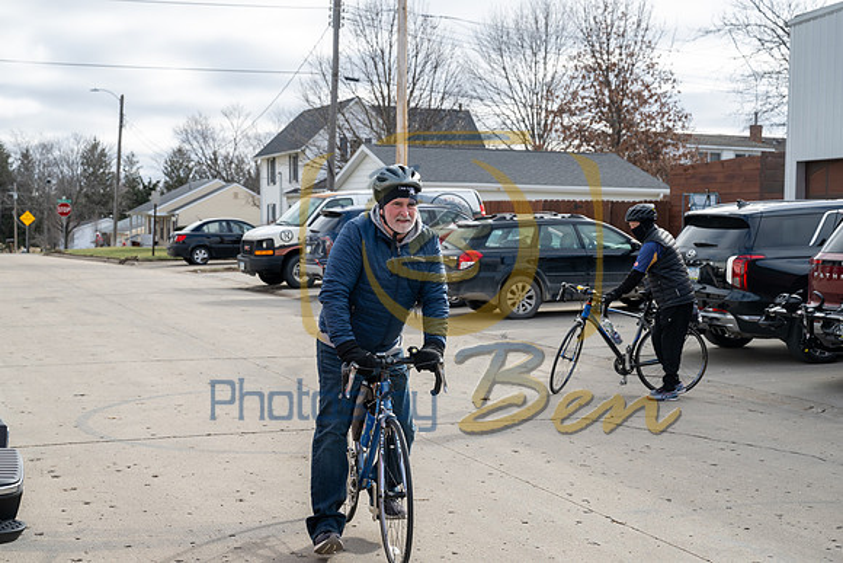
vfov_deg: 24.2
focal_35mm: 56
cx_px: 422
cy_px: 282
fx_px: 1312
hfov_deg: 35.6
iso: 250
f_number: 7.1
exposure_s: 1/250
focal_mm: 56
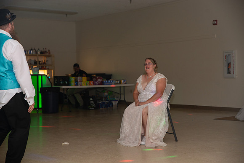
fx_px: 441
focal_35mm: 65
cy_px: 82
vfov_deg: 20.9
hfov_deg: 31.0
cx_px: 122
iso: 800
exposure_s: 1/125
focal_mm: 65
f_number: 3.5
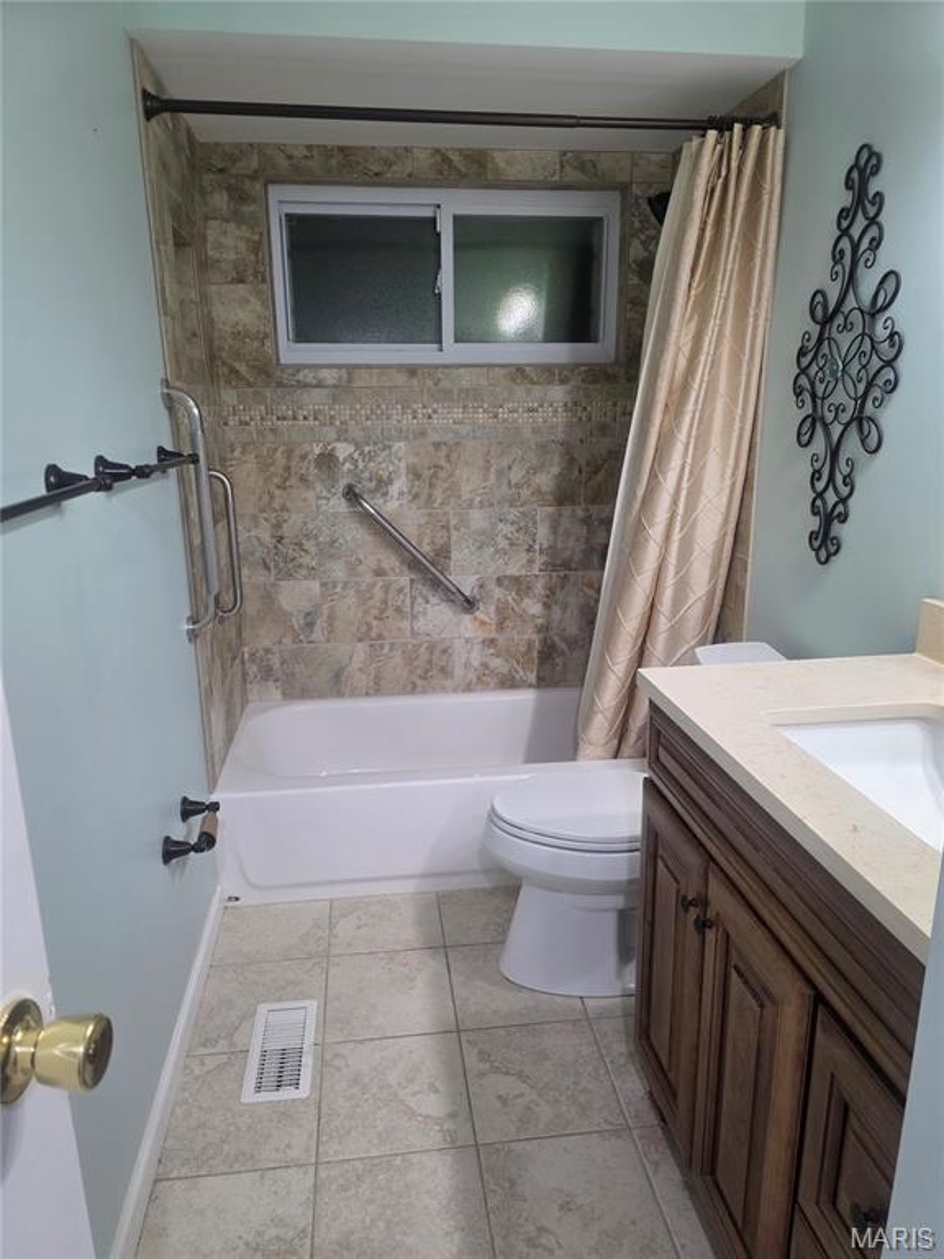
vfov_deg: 73.9
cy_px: 630
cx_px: 472
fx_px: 836
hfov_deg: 58.9
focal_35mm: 23
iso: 200
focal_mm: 6.3
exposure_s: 1/120
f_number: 1.7
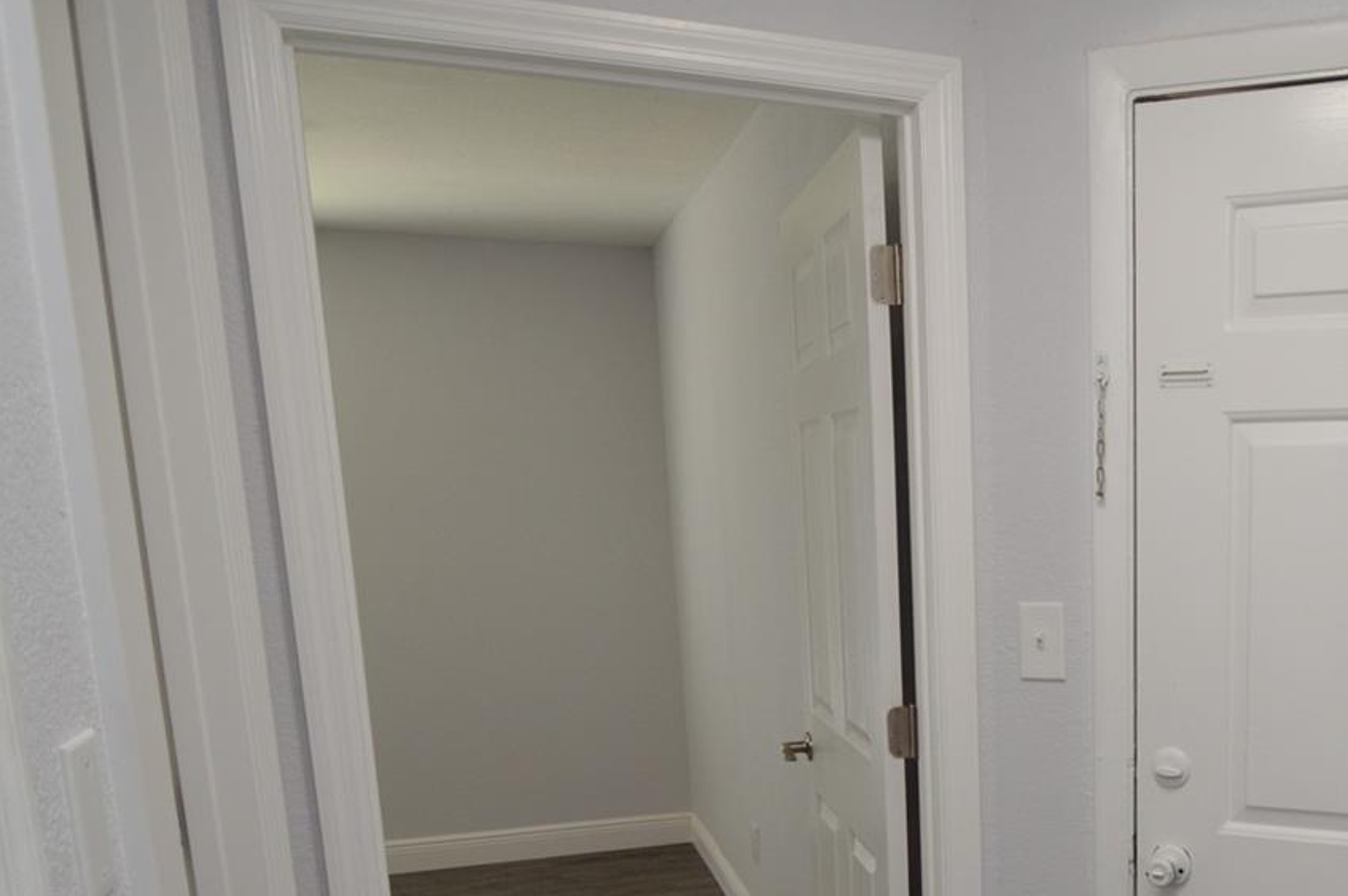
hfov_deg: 52.0
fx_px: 1272
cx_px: 1093
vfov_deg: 36.6
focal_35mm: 34
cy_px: 787
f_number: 4
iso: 400
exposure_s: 1/60
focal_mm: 12
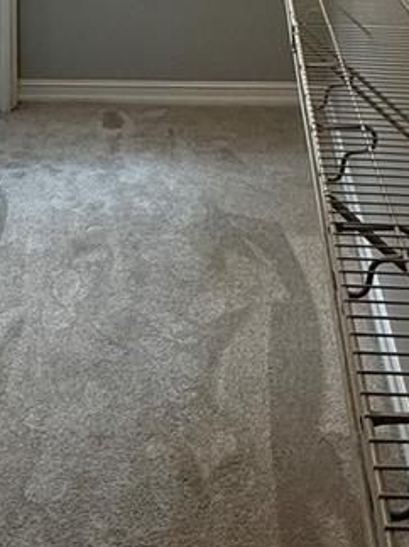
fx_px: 820
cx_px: 282
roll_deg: -2.2
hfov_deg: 27.8
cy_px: -108
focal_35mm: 52
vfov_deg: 31.1
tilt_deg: -5.5
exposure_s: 1/120
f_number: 2.2
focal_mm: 2.22
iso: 125
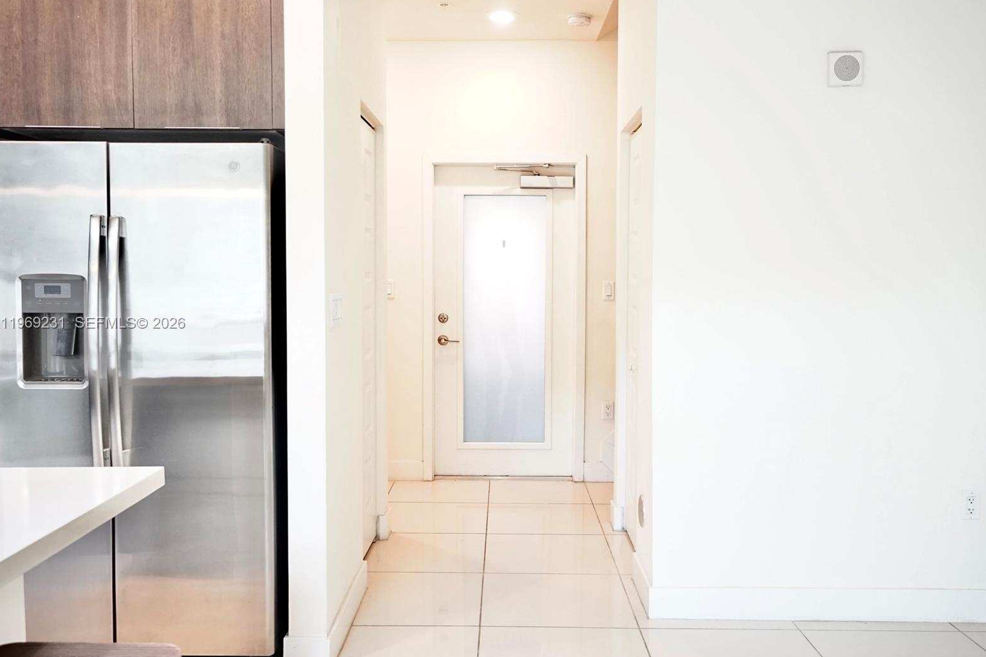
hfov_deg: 58.7
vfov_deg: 41.1
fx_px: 876
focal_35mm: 32
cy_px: 324
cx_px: 496
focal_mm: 21
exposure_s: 1/60
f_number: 4
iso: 1250
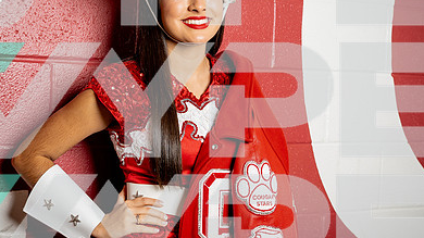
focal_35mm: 67
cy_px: 101
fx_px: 753
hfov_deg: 31.4
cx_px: 188
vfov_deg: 18.0
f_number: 5
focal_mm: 43
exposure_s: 1/250
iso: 400
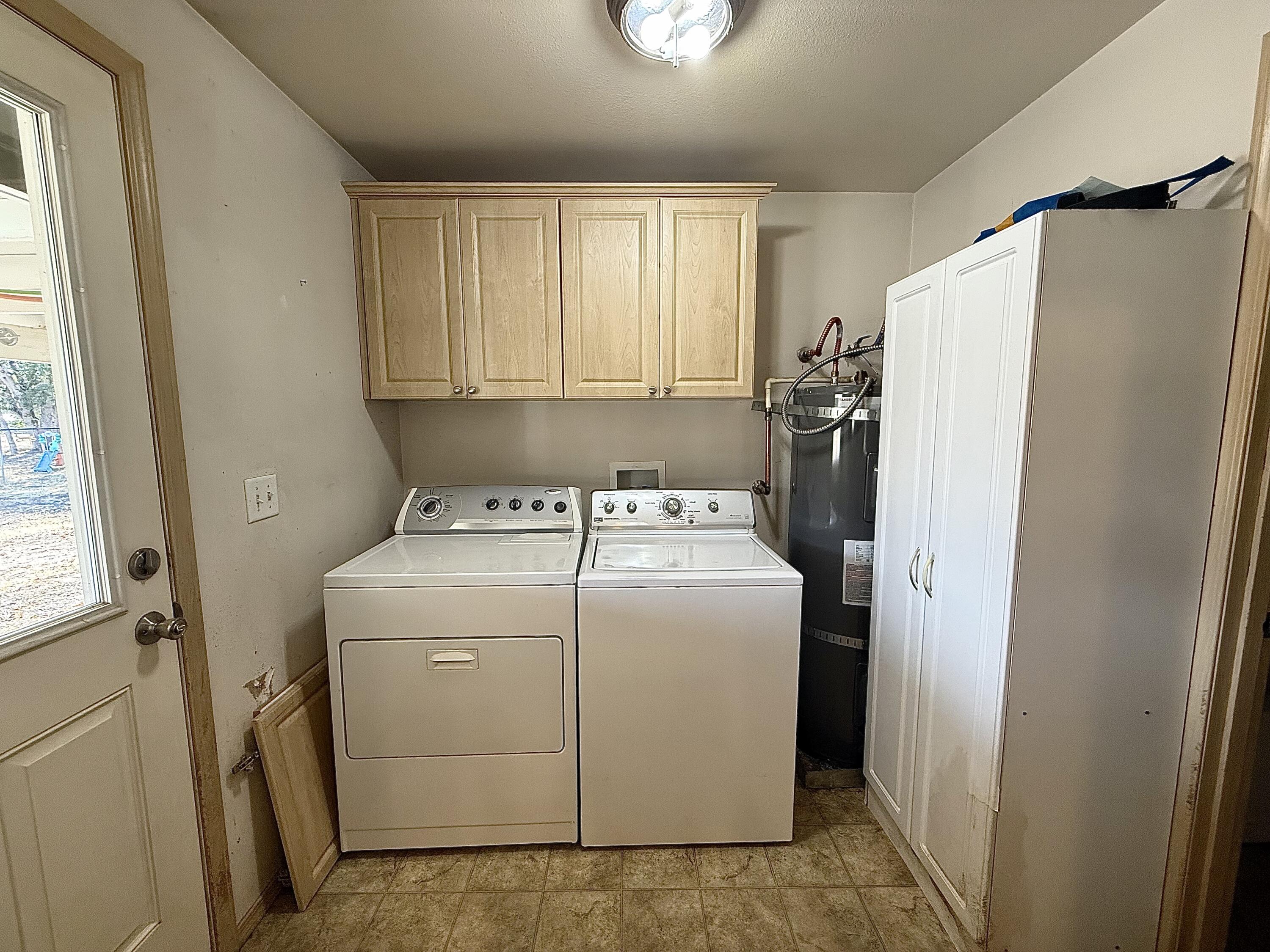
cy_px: 476
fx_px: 514
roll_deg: +0.7
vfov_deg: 85.7
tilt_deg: -6.3
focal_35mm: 14
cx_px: 635
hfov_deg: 102.1
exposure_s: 1/120
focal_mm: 2.22
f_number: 2.2
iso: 160
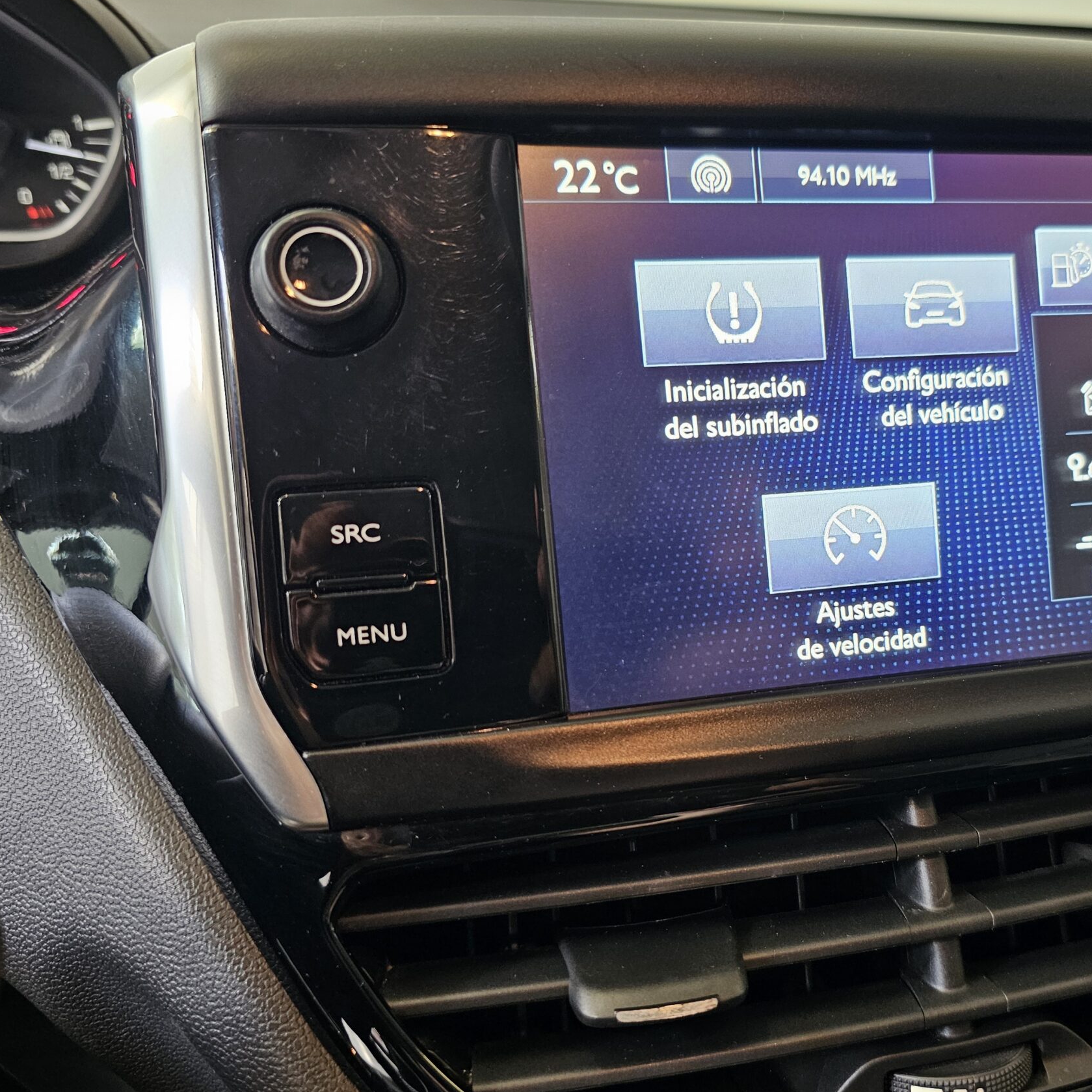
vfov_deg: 52.5
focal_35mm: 31
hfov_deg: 51.5
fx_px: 1106
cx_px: 736
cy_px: 594
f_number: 1.7
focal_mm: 6.3
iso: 320
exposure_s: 1/50
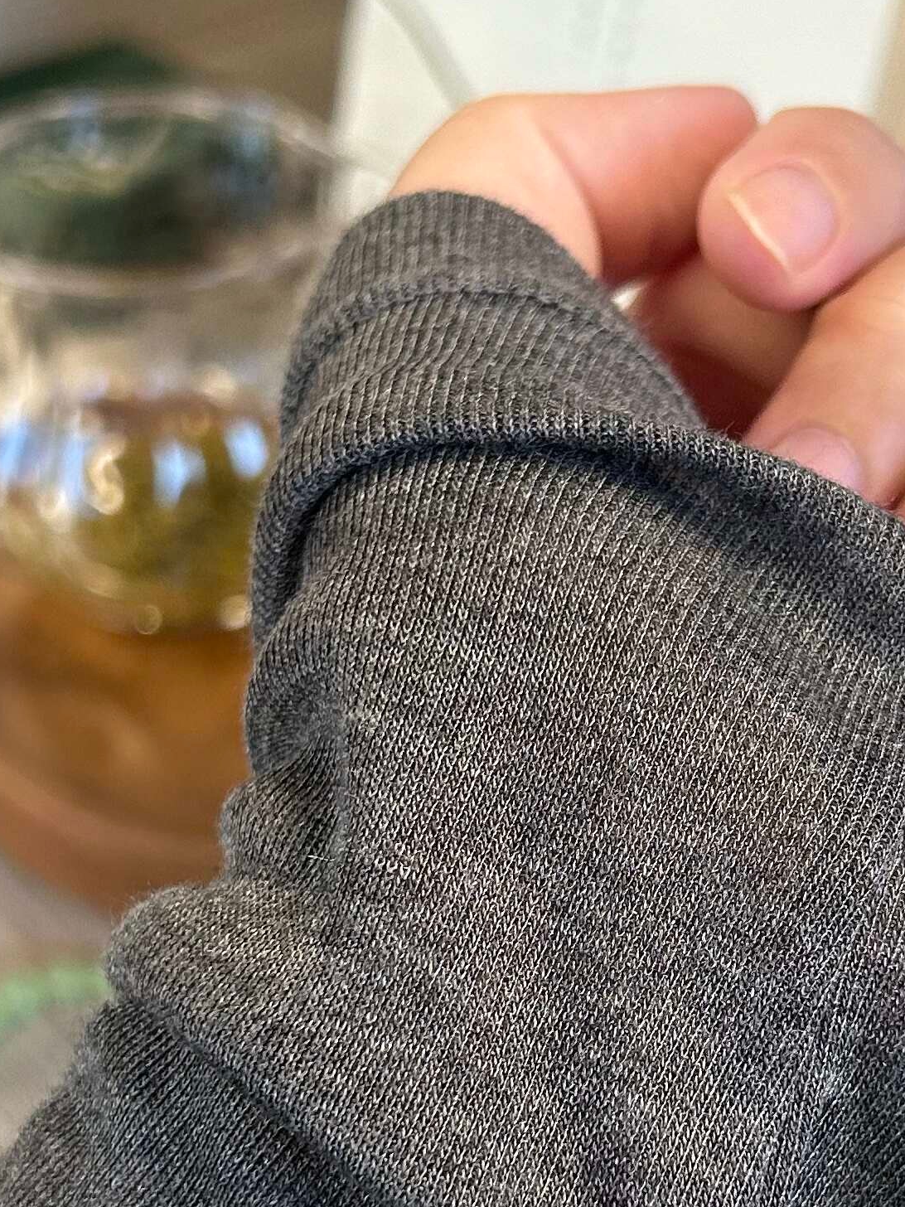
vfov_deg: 26.6
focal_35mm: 72
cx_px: 569
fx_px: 2510
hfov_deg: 20.4
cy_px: 946
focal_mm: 5.7
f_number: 1.5
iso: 125
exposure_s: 1/113
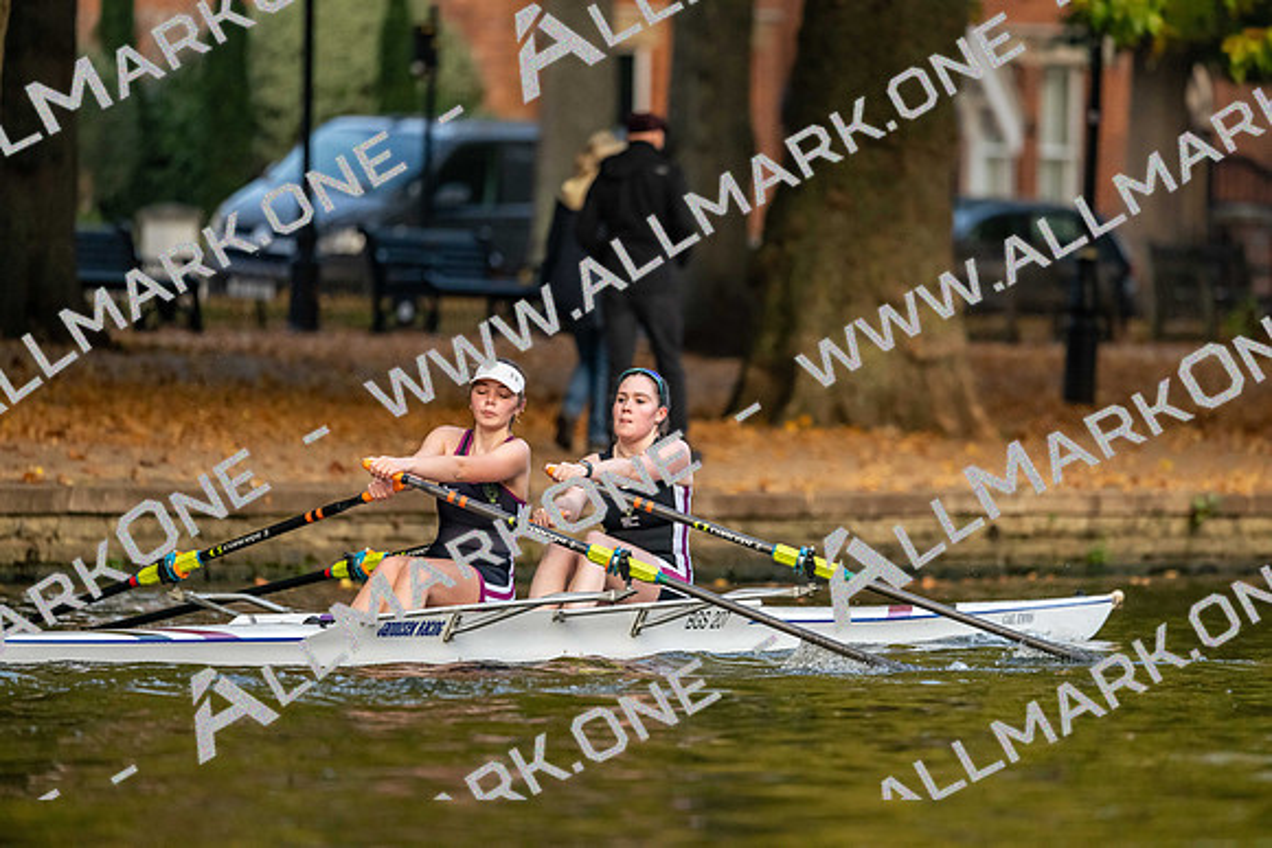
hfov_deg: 5.2
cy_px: 424
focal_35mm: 400
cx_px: 636
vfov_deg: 3.4
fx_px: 14136
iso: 3200
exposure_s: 1/2500
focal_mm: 400
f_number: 4.5
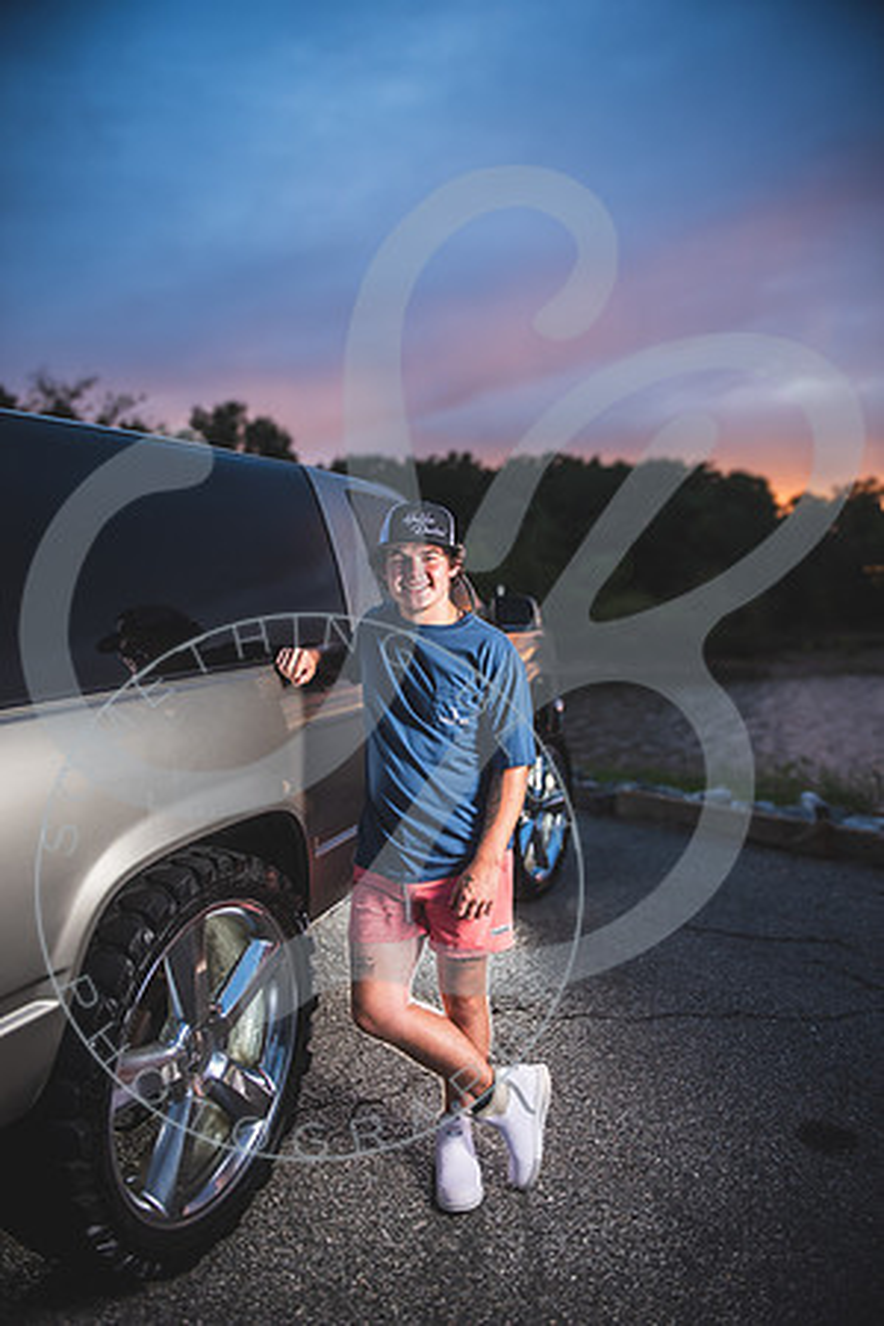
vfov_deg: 73.7
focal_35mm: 24
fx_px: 884
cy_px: 663
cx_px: 442
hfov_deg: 53.1
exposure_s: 1/250
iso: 100
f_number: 2.8
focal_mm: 24
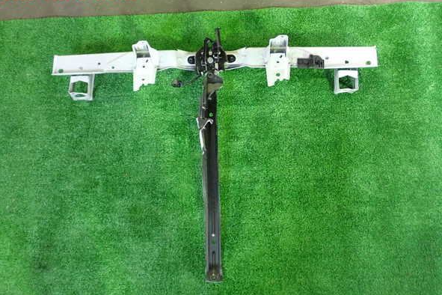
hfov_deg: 50.7
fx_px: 467
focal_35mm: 38
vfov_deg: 35.0
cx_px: 224
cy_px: 153
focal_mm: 6.37
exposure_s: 1/40
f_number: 2.5
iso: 800
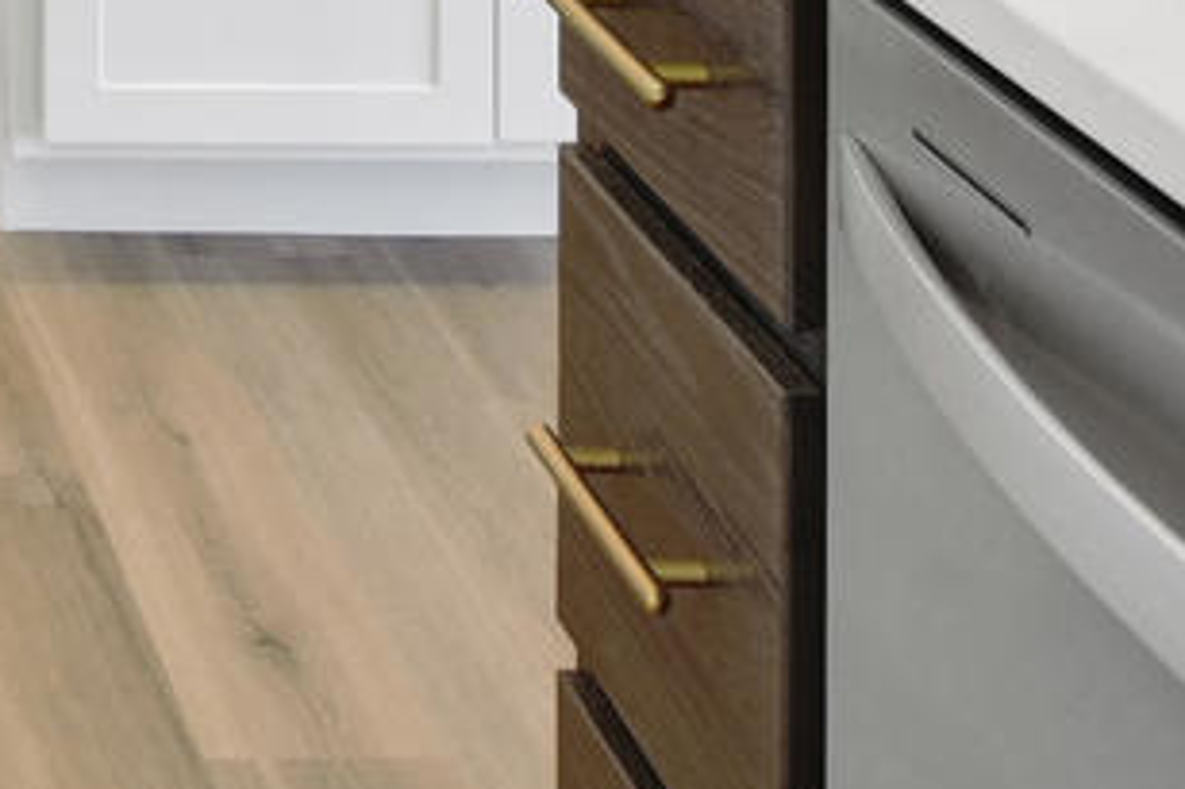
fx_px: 2599
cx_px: -619
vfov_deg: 12.6
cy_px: -1201
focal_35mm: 79
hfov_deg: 21.4
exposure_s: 1/15
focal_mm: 10
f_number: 7.1
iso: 125
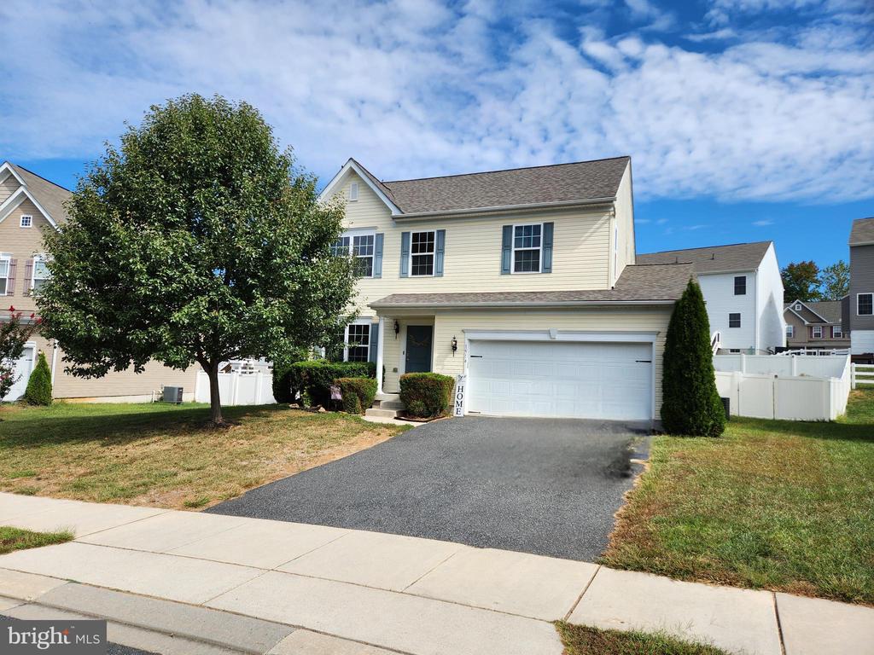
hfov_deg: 73.9
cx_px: 437
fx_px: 581
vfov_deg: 58.9
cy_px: 328
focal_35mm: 23
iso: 20
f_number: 1.8
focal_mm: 5.4
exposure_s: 1/1667
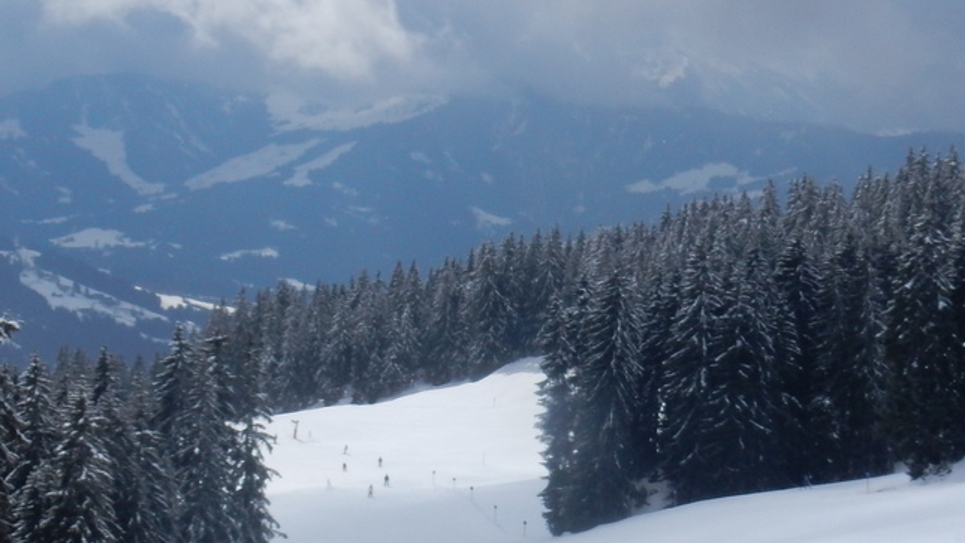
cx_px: 509
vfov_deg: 12.9
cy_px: 461
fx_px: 2380
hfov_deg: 22.9
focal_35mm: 93
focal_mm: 7.6
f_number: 5.3
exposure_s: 1/2000
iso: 125
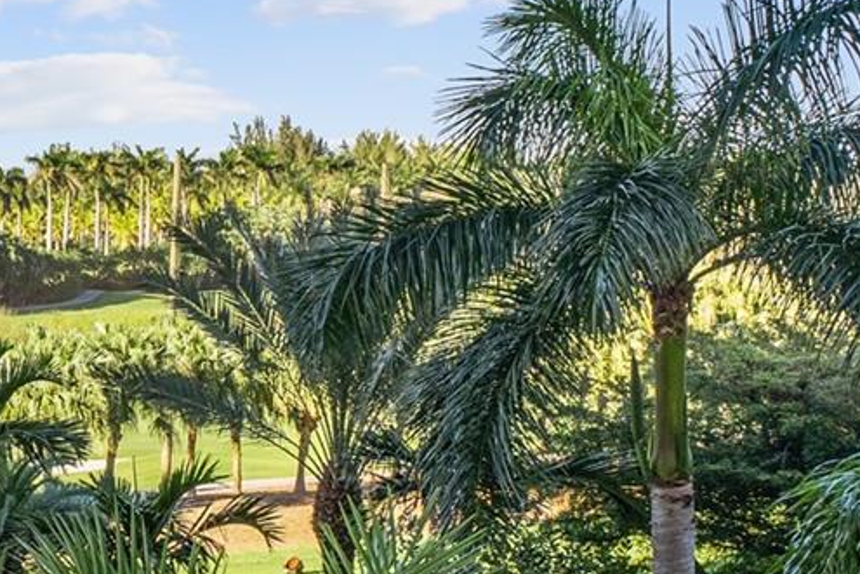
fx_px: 2317
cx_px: -480
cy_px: 569
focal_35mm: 97
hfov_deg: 18.3
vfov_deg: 13.9
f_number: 8
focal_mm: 20
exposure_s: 1/250
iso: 400
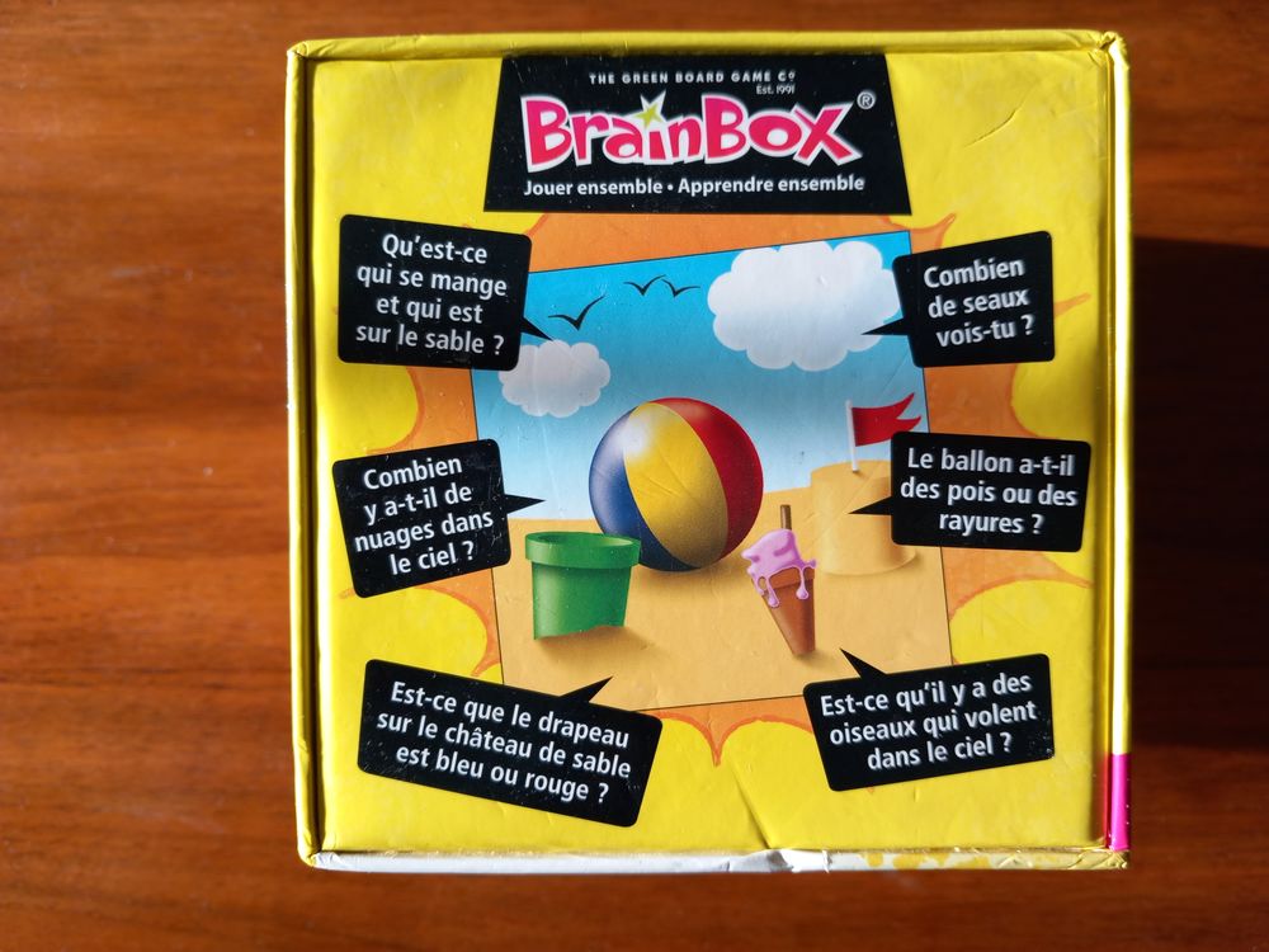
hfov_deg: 65.3
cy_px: 476
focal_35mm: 27
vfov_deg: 51.4
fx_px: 990
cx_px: 634
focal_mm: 4
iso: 32
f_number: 1.8
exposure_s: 1/50
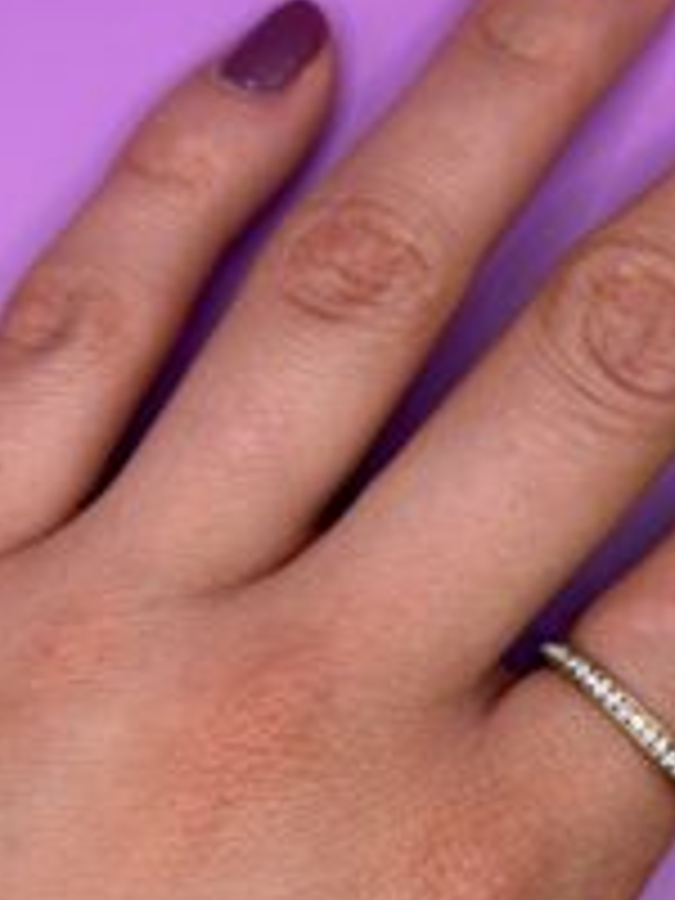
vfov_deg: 20.3
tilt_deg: -86.6
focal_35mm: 96
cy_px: 698
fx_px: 2496
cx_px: 526
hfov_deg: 15.3
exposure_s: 1/249
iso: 64
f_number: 1.78
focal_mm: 6.76
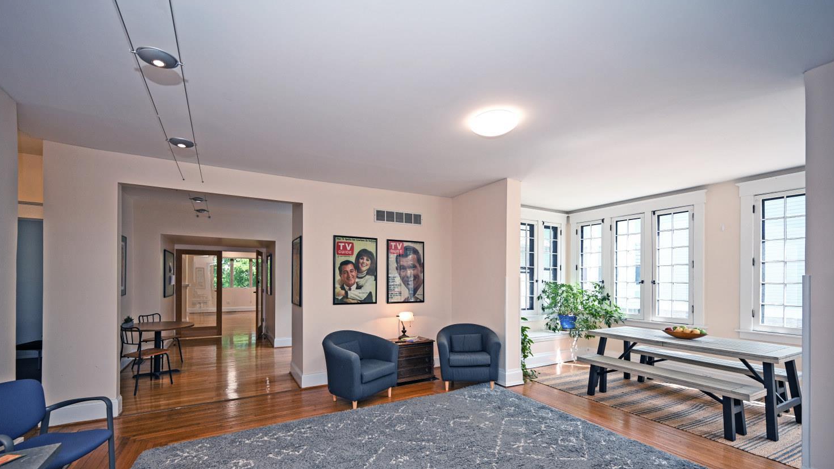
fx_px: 332
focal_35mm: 15
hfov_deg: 103.0
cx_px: 412
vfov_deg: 69.9
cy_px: 280
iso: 250
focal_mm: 14
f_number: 4
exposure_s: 1/60
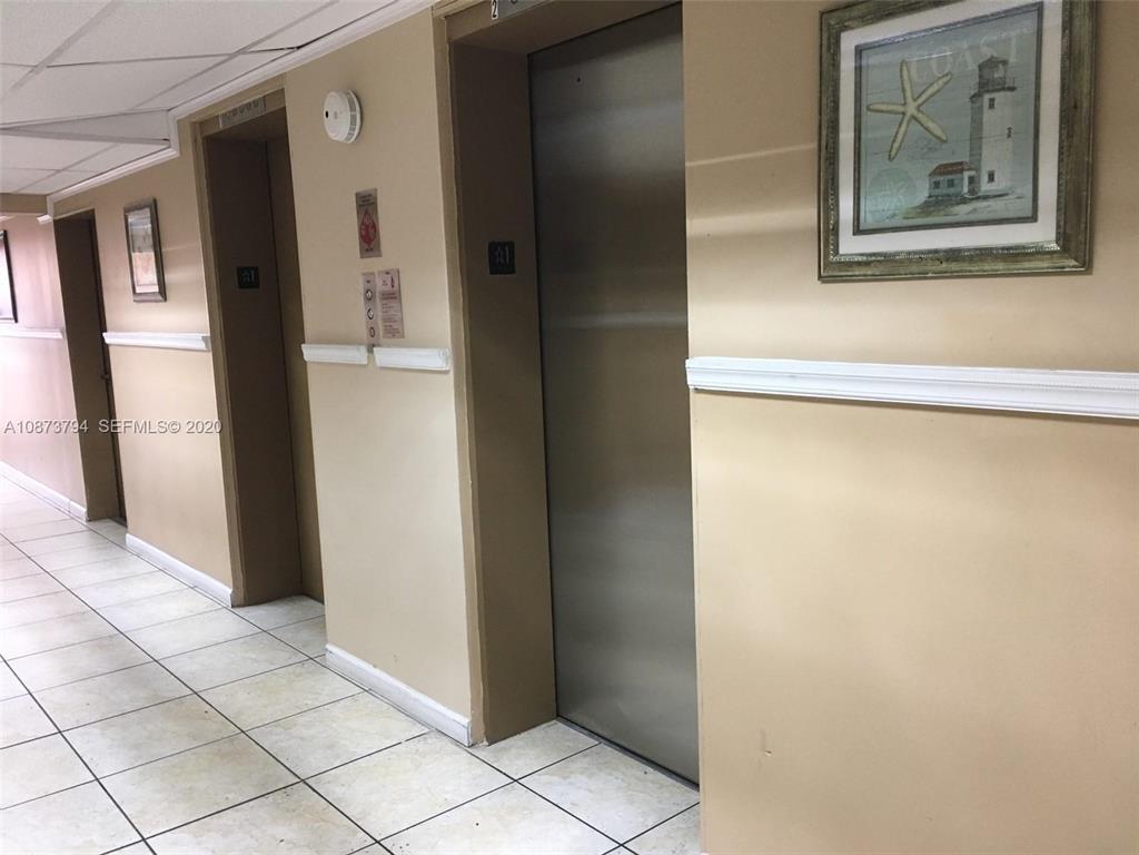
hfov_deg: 61.7
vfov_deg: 48.2
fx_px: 954
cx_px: 570
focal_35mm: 29
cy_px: 428
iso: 100
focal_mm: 4.15
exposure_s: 1/30
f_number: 2.2
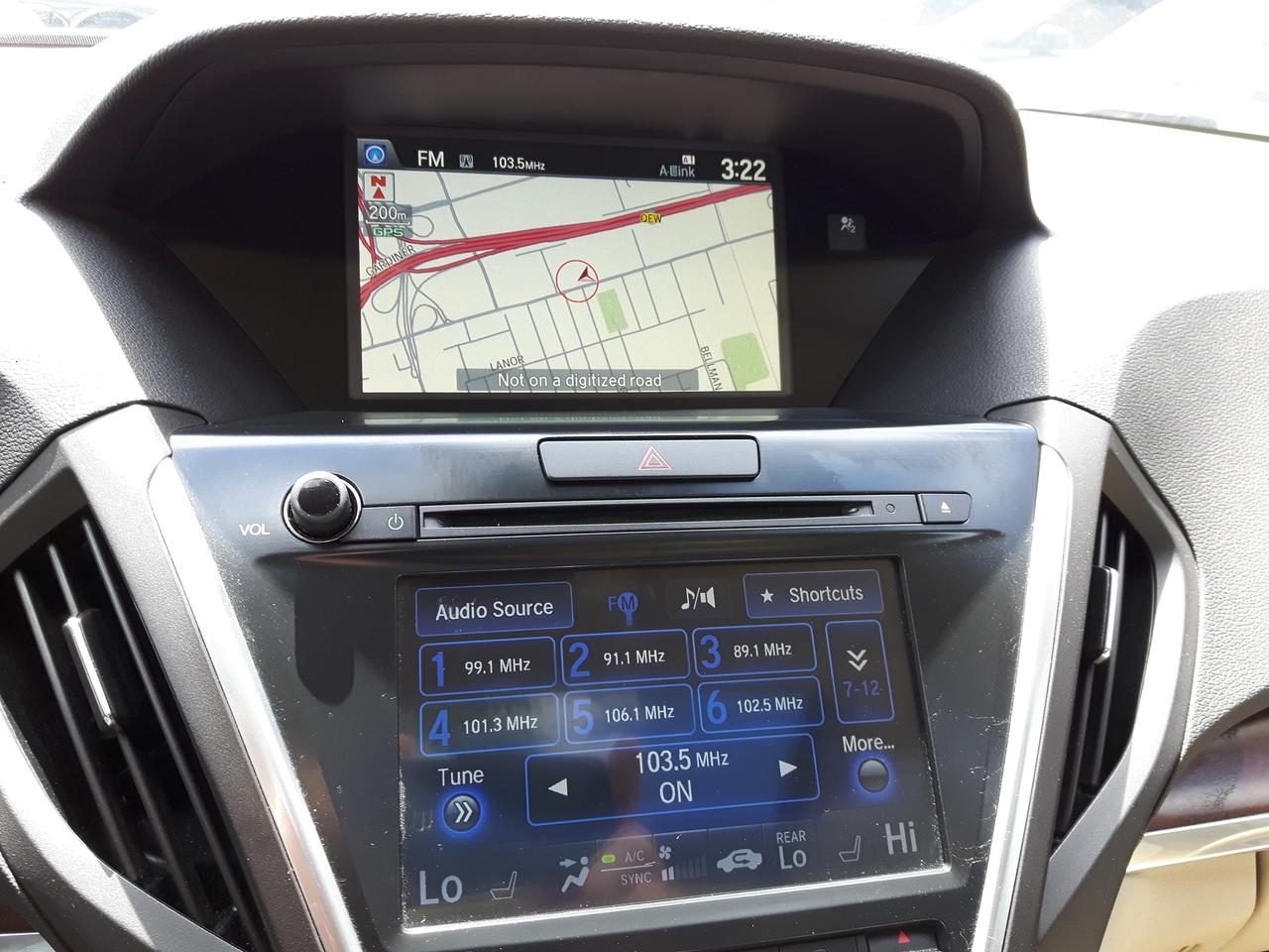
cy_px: 476
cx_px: 634
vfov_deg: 45.4
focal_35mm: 31
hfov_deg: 58.4
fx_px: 1136
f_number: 1.9
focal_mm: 3.7
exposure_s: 1/100
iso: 64
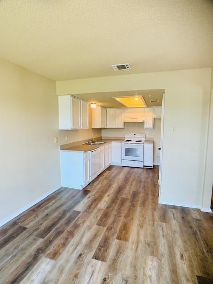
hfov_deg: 53.1
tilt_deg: -7.1
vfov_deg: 67.3
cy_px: 142
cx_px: 106
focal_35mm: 26
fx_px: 213
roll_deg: +0.2
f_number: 1.8
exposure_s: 1/120
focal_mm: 4.25
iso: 100
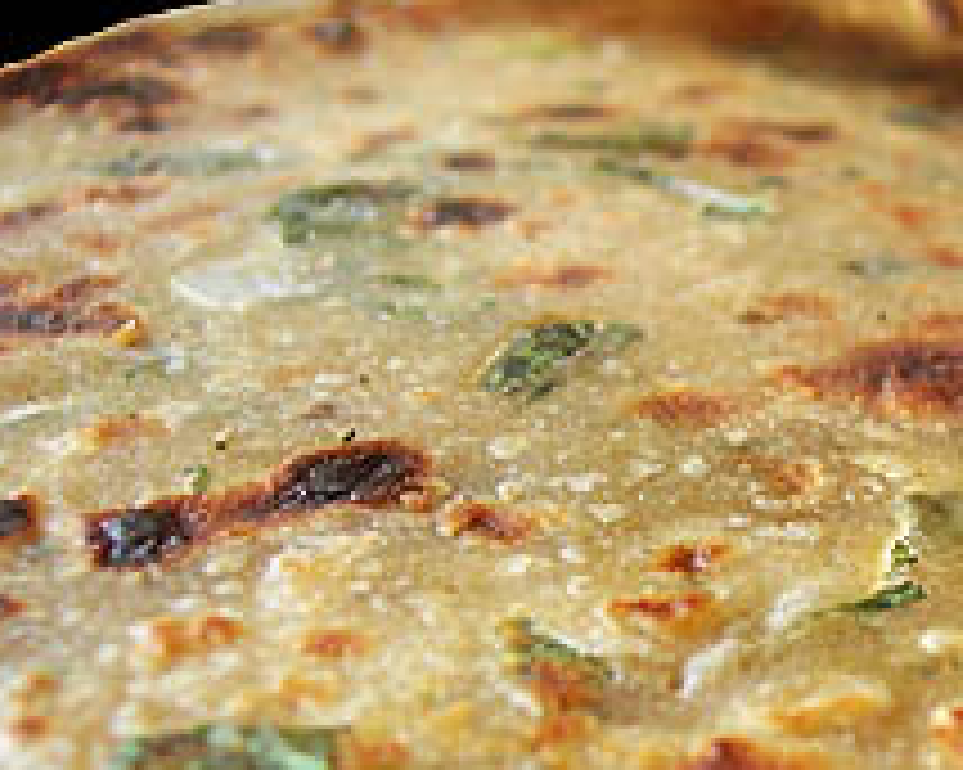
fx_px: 2308
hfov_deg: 23.1
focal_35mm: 81
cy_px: 403
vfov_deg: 18.9
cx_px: 835
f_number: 3.4
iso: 200
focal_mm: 8
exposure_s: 1/15
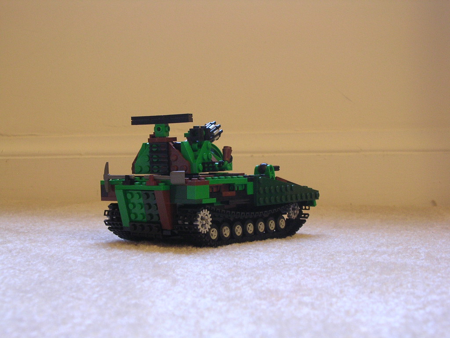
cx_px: 225
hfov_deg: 34.3
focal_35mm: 56
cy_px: 169
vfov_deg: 26.1
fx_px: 728
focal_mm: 8.5
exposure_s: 1/3.4
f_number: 3.3
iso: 248
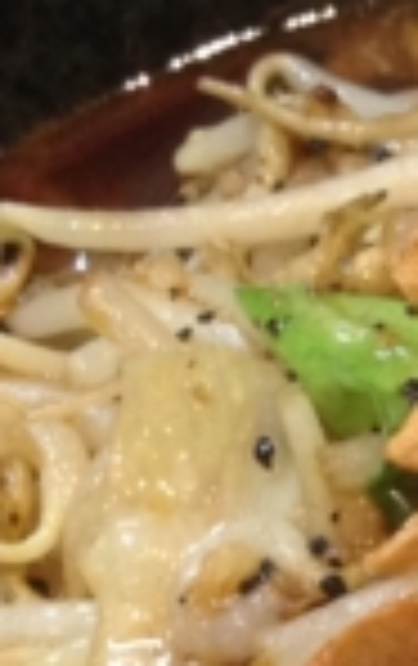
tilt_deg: -69.4
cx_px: 782
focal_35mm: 200
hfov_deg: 6.4
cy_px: 1048
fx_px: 3631
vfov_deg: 10.1
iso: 160
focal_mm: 4.28
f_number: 2.4
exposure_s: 1/20
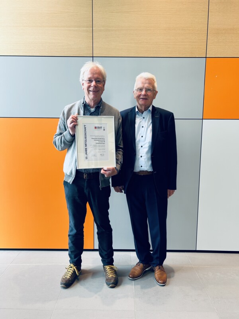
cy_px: 160
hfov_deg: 53.1
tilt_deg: -7.0
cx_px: 120
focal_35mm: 26
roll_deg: -1.0
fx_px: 239
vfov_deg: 67.3
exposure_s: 1/81
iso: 64
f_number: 1.5
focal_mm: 5.7
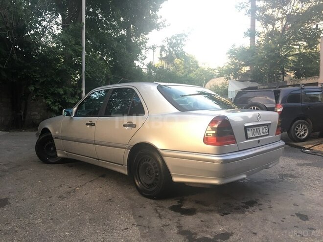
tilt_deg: -4.0
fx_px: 271
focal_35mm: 29
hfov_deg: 61.7
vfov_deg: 48.2
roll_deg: -0.2
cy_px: 121
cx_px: 162
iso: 32
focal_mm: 4.15
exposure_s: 1/33
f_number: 2.2
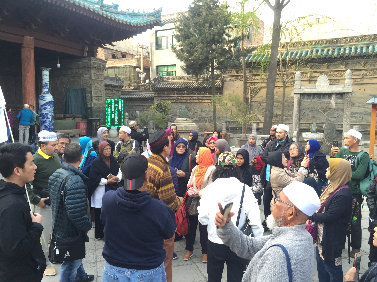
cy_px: 141
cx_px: 188
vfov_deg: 48.2
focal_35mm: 29
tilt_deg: -4.9
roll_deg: -0.3
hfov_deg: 61.7
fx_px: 316
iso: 40
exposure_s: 1/100
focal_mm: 4.15
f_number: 2.2
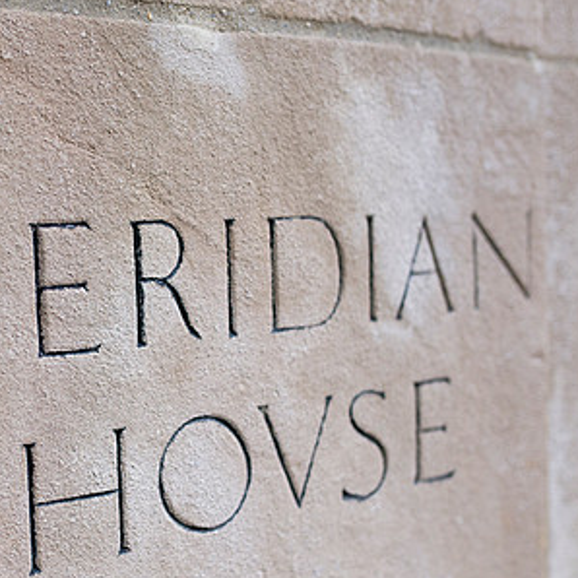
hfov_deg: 28.7
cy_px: 340
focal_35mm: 58
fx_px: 1096
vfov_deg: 29.5
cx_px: 95
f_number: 2.8
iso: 1000
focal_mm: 35
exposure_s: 1/500
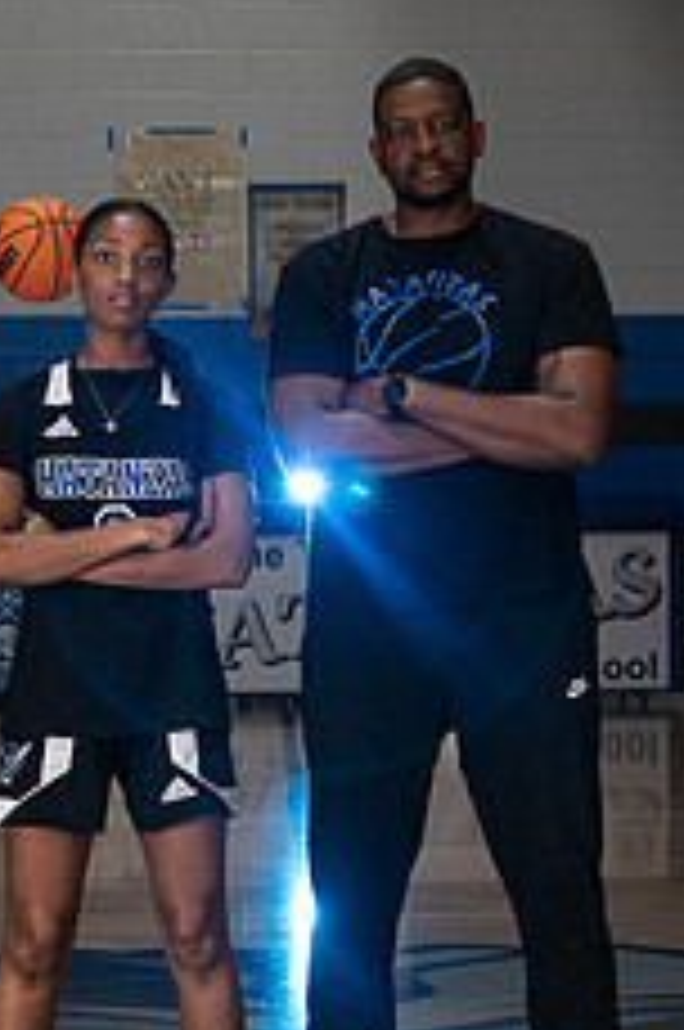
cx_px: 313
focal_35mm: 113
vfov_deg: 18.1
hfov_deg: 12.1
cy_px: 486
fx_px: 3230
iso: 640
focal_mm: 38
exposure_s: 1/200
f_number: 4
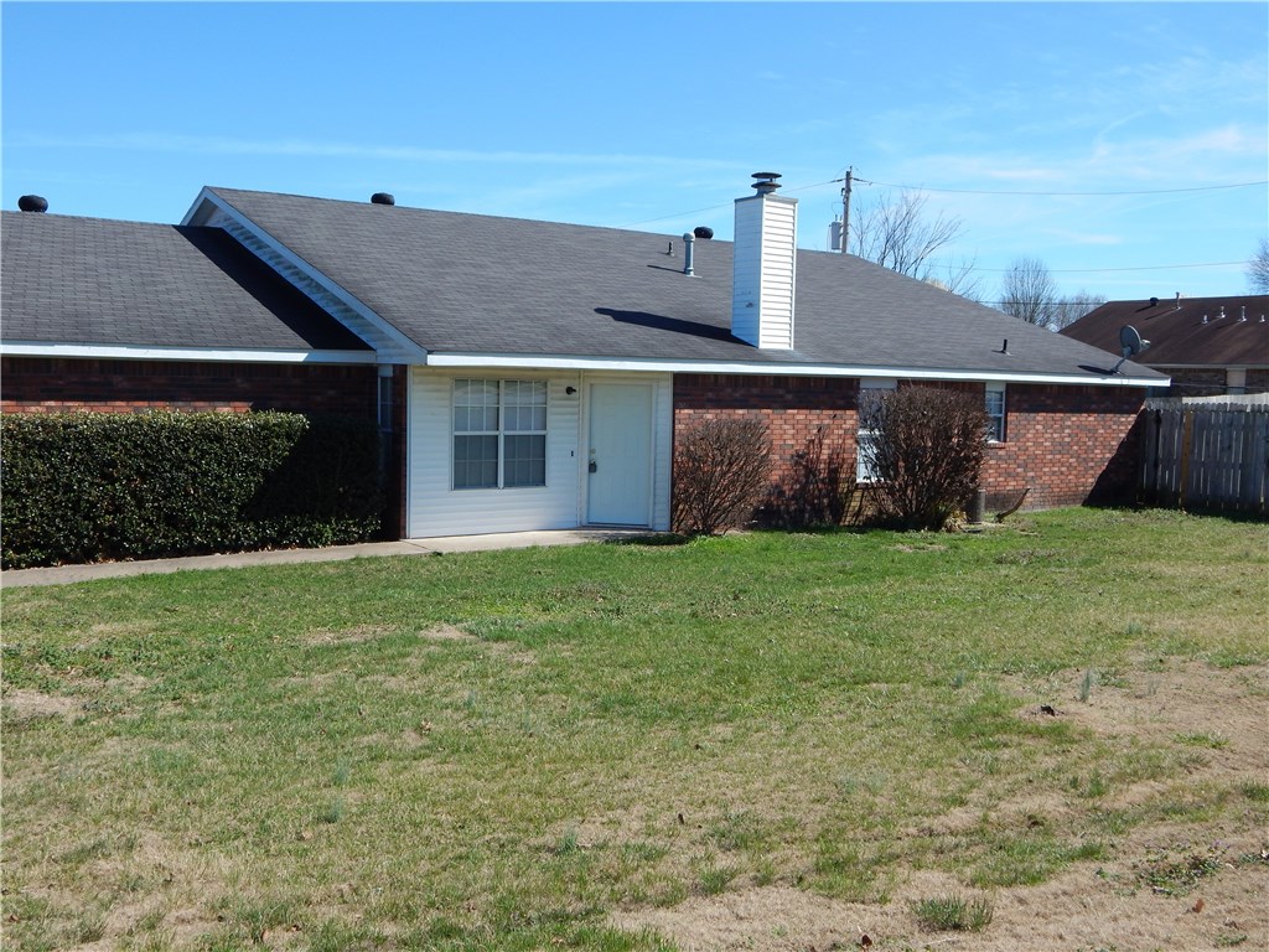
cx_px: 634
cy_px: 476
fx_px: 1246
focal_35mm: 34
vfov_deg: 41.8
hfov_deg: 54.0
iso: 125
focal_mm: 6.1
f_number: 3.3
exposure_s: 1/1250
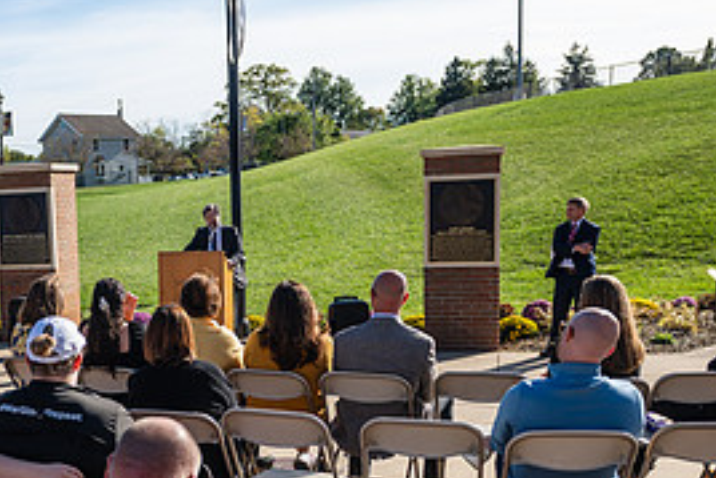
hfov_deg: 36.7
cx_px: 131
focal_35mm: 52
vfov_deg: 25.7
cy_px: 351
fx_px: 1035
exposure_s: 1/640
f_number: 3.5
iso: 80
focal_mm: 24
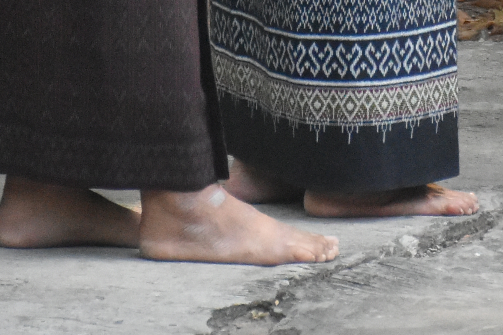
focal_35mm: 642
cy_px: -445
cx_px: 581
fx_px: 8964
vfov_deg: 2.1
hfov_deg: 3.2
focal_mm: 85
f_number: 5.6
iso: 2500
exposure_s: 1/500
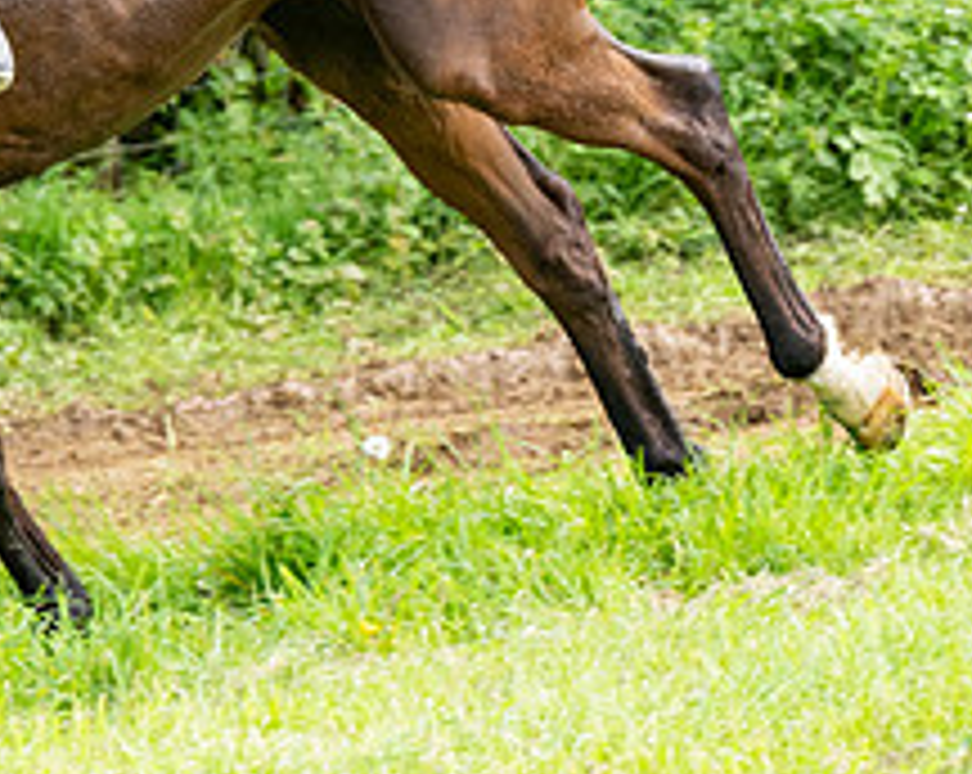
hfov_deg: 5.5
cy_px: -89
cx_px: 167
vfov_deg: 4.4
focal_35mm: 351
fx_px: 10079
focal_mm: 98
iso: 400
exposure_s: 1/1250
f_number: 4
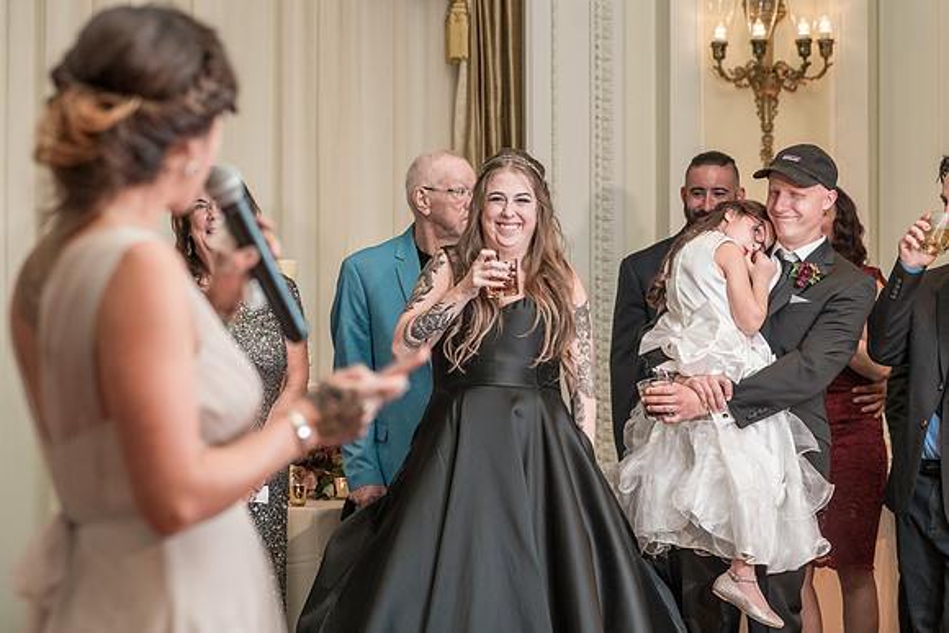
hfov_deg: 20.7
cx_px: 469
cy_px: 340
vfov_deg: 13.9
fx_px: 2601
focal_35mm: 99
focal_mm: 90
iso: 2000
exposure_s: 1/200
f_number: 4
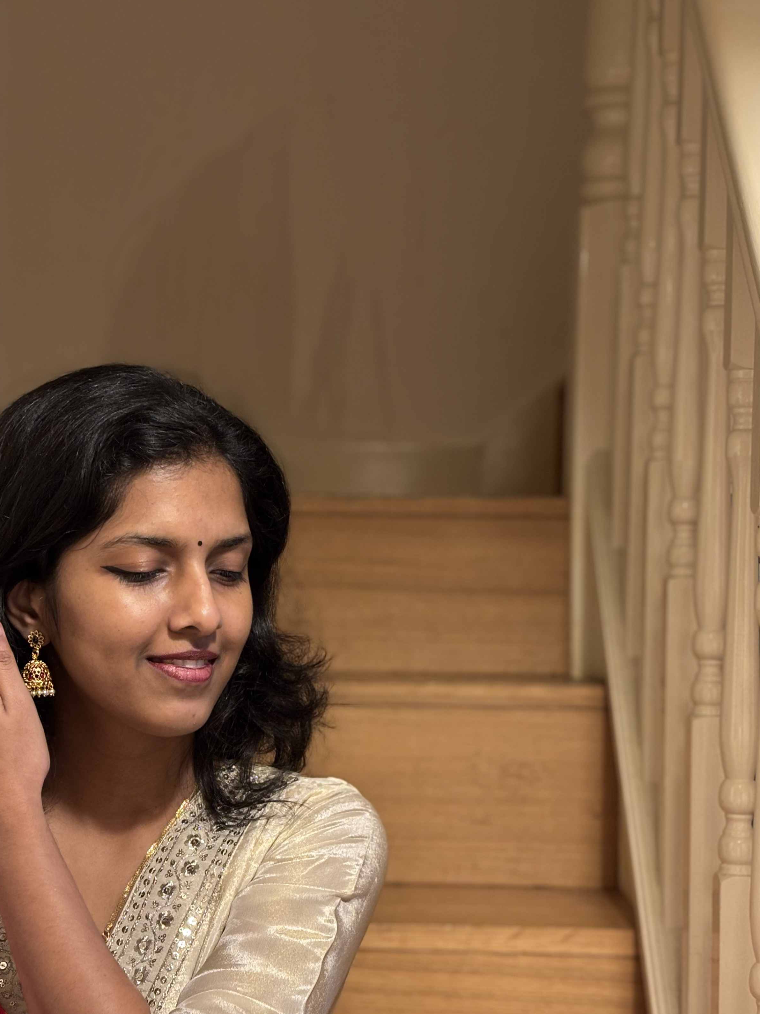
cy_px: 579
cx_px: 342
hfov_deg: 22.2
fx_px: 1932
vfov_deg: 29.4
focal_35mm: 66
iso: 200
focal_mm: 5.96
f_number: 1.6
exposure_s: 1/33
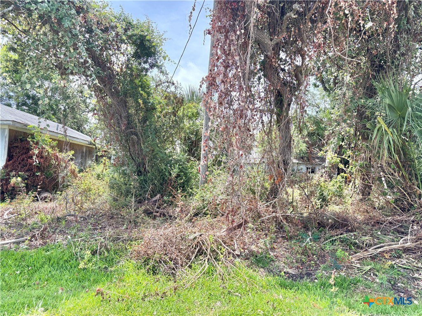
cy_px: 158
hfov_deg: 67.3
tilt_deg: +1.4
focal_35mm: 26
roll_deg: -2.7
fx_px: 317
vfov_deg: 53.1
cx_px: 211
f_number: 1.6
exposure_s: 1/880
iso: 50
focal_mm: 5.96
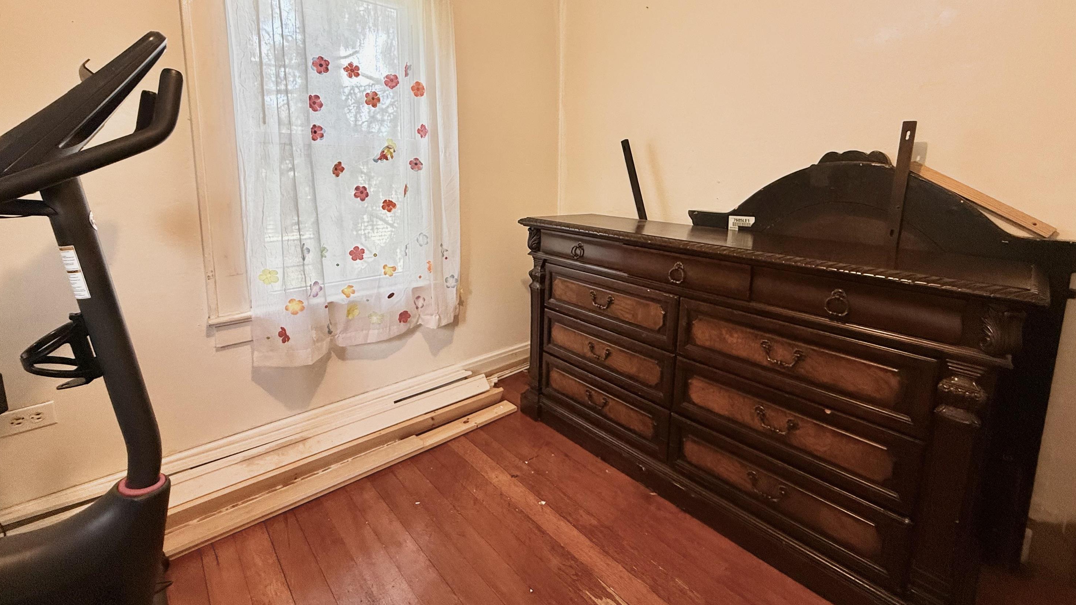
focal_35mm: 16
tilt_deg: -7.4
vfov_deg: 66.3
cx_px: 543
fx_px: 456
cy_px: 235
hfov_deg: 99.4
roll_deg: -0.7
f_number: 2.2
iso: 320
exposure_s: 1/60
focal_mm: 2.22
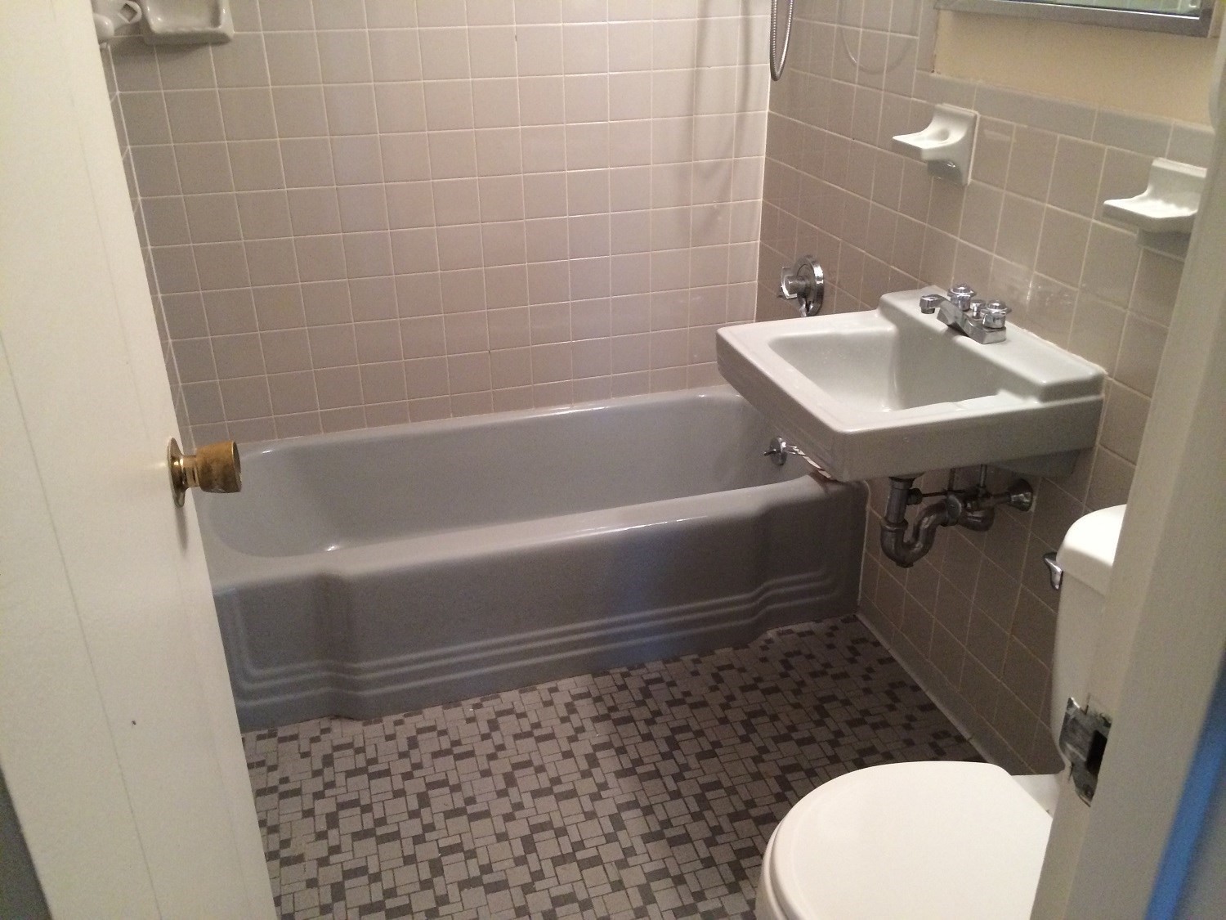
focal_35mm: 30
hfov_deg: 60.0
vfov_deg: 46.8
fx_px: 1063
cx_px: 613
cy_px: 460
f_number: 2.2
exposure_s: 1/30
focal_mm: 4.12
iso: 250
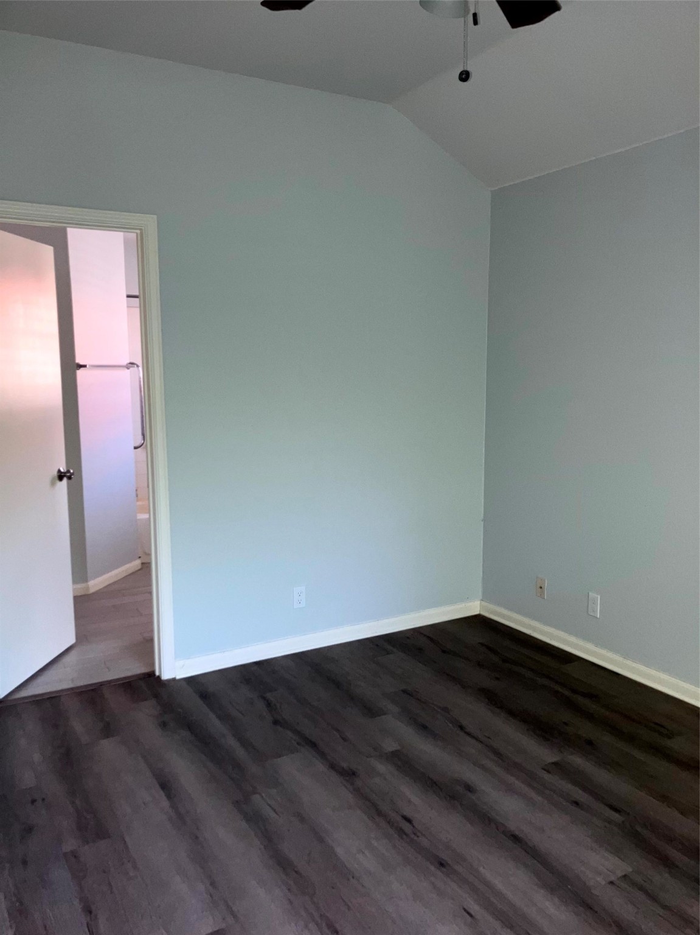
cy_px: 468
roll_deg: +0.3
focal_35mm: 28
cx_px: 350
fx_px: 755
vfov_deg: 63.5
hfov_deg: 49.7
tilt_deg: -7.8
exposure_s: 1/12
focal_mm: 3.99
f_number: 1.8
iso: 40
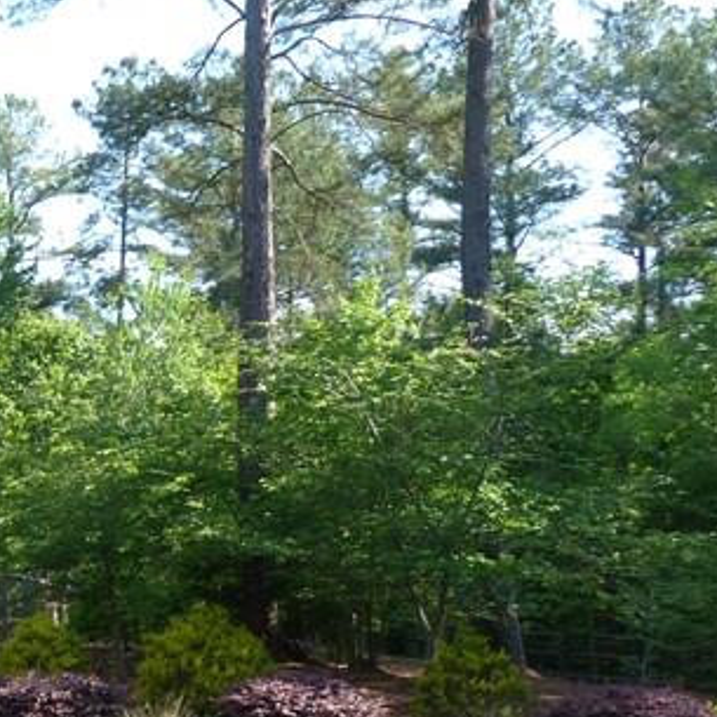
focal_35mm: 86
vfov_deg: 19.9
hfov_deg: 18.2
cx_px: -324
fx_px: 2015
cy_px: 621
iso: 80
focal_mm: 5.2
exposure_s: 1/125
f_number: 3.6
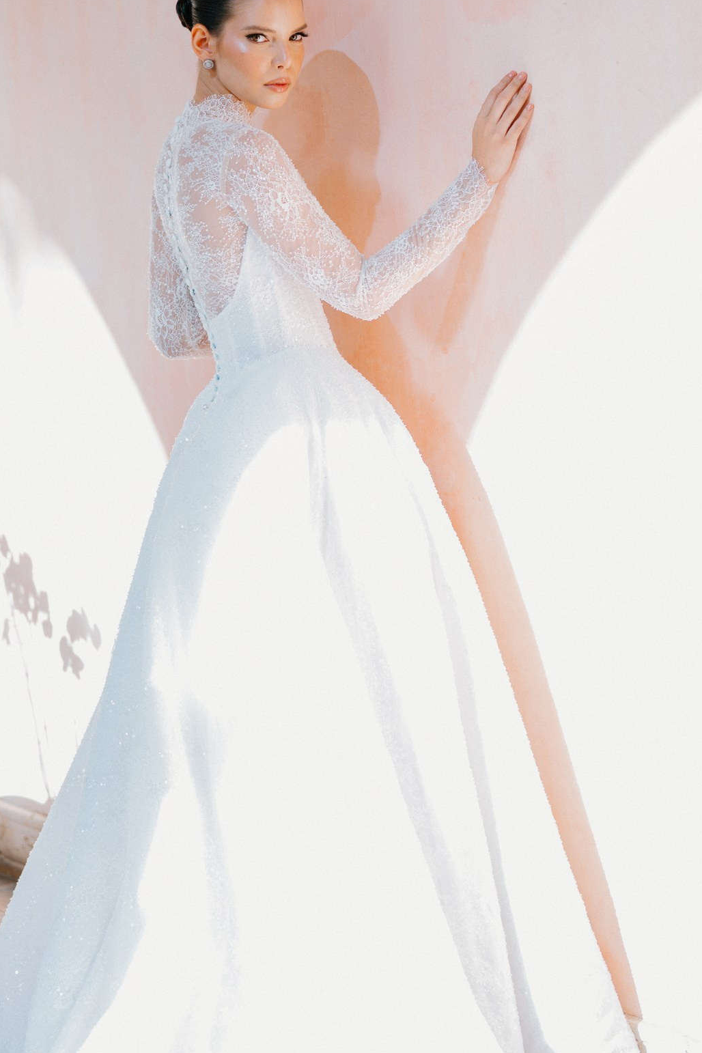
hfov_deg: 16.4
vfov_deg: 24.4
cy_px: 394
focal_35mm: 83
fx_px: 2428
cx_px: 232
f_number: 2.2
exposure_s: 1/200
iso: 40
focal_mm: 50
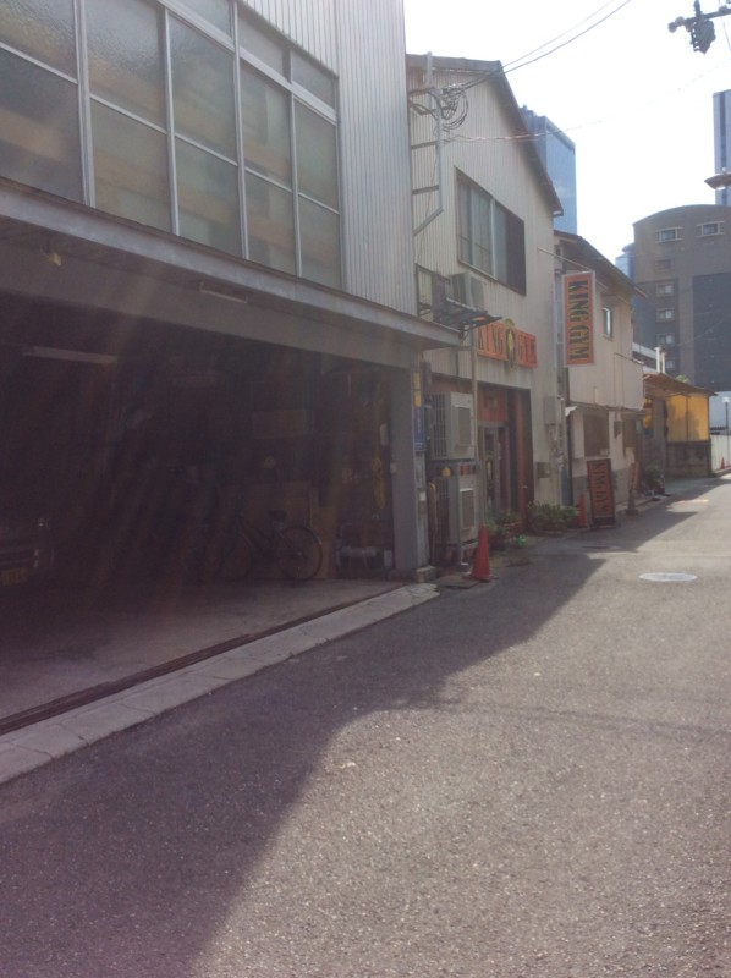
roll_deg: +3.5
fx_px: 903
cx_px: 366
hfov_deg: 44.1
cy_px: 489
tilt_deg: -2.8
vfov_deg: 56.9
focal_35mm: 32
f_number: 2.4
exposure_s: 1/937
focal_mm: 3.3
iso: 32
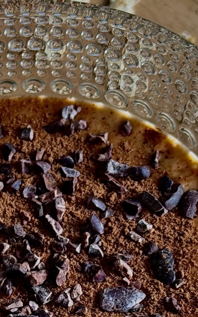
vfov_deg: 17.2
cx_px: -67
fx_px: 1028
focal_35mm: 119
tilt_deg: -62.1
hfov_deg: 10.7
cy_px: 309
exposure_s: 1/60
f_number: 1.78
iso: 125
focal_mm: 6.76
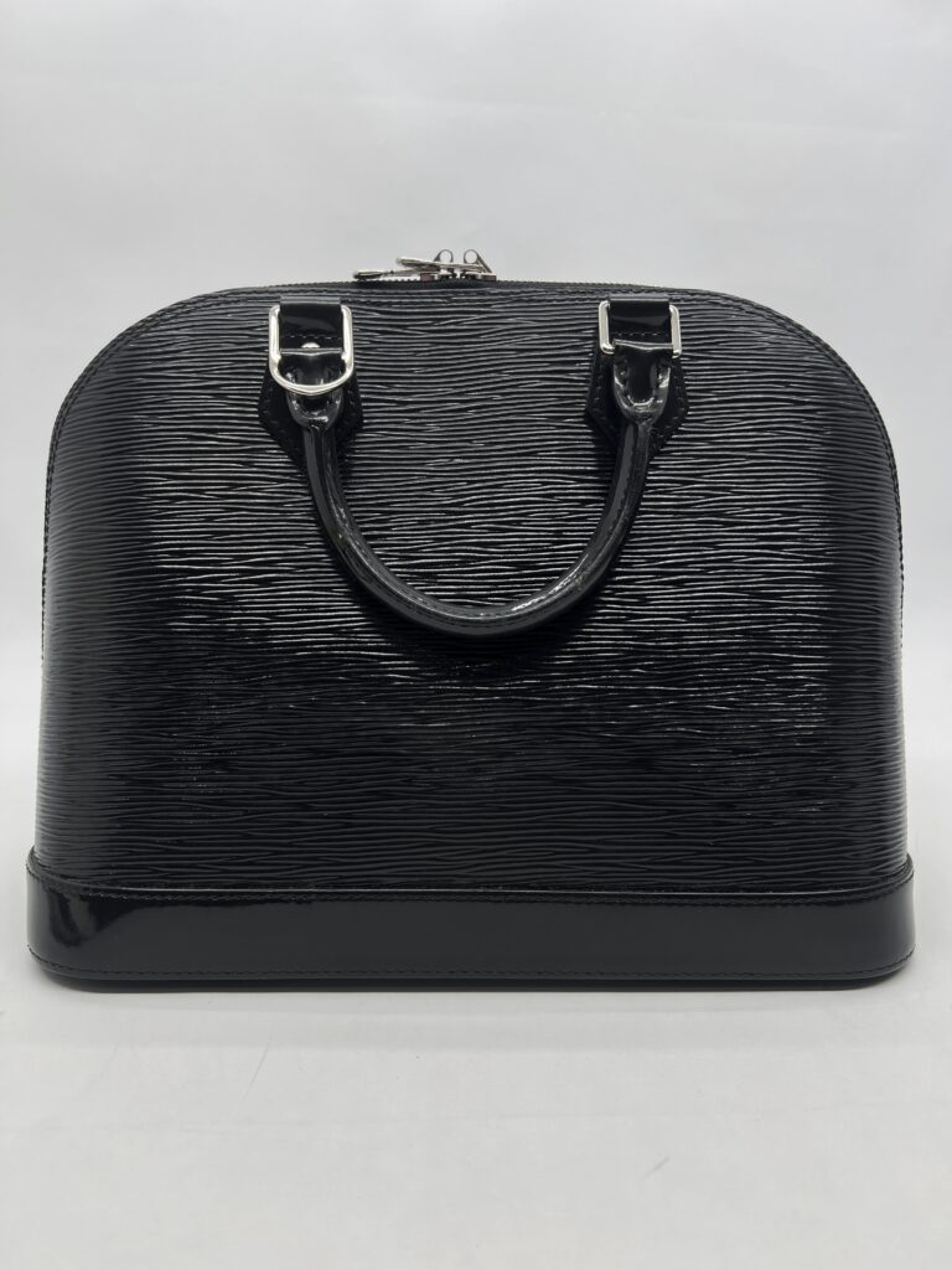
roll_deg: -0.1
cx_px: 476
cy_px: 635
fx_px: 953
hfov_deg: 53.1
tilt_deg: -11.3
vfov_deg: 67.3
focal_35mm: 26
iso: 40
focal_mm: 5.7
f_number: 1.5
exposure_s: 1/180
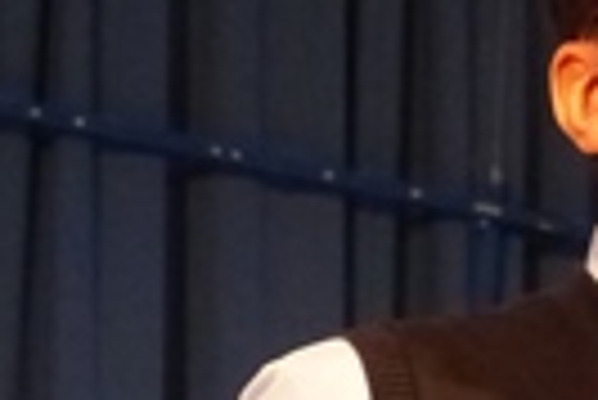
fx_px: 9495
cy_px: 674
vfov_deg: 2.4
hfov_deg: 3.6
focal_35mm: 571
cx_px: 809
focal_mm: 20.5
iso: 800
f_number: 2.8
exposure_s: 1/50
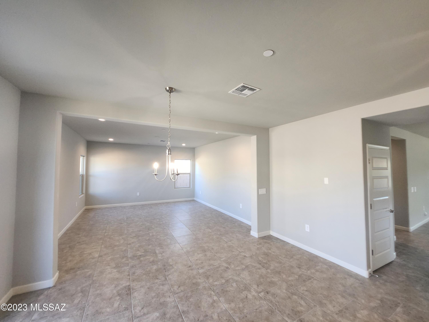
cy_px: 161
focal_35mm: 13
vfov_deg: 89.9
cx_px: 214
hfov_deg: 106.2
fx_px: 161
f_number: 2.2
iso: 160
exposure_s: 1/60
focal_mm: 1.7
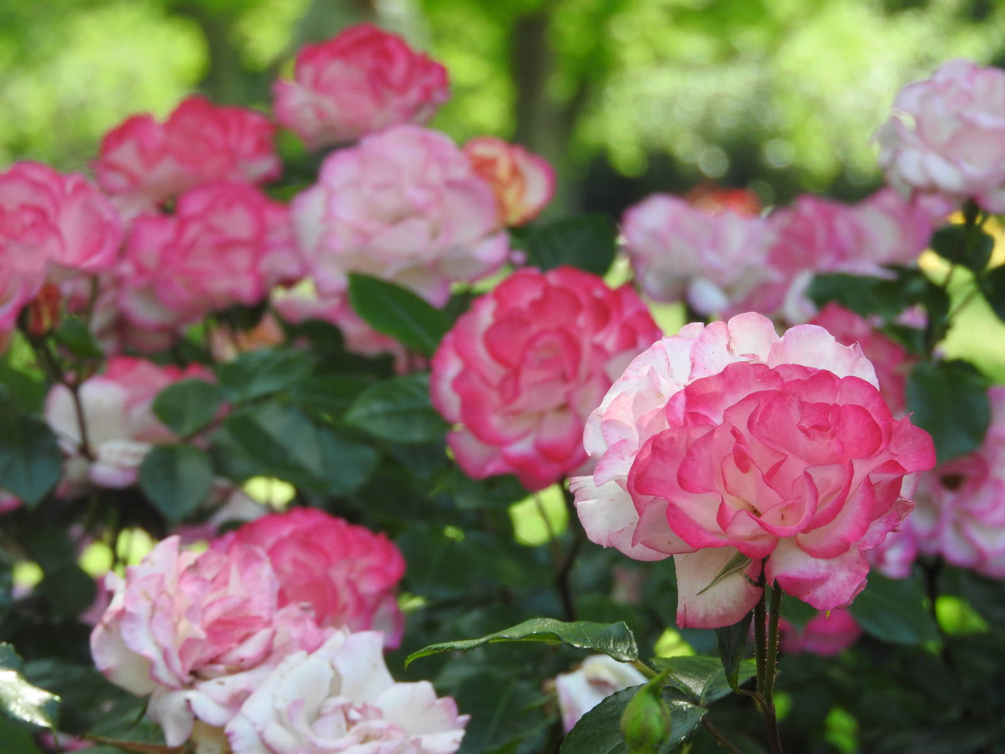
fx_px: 7258
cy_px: 377
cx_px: 502
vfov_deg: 5.9
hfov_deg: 7.9
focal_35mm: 250
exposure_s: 1/125
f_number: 5.5
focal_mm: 44.8
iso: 160
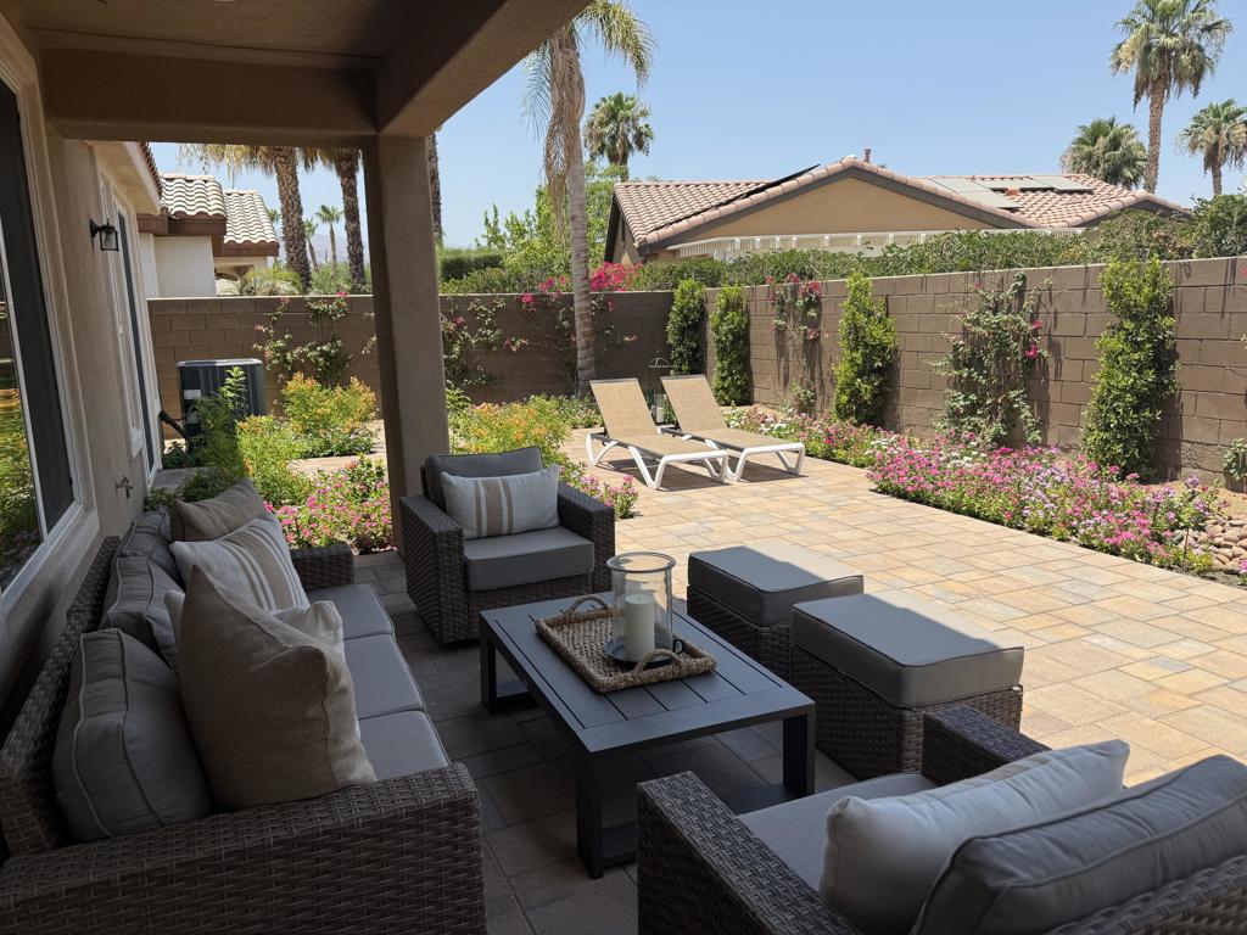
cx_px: 624
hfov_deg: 71.6
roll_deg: +1.6
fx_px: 865
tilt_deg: -9.8
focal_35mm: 24
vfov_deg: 56.8
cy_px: 468
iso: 80
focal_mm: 6.76
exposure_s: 1/3279
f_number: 1.78
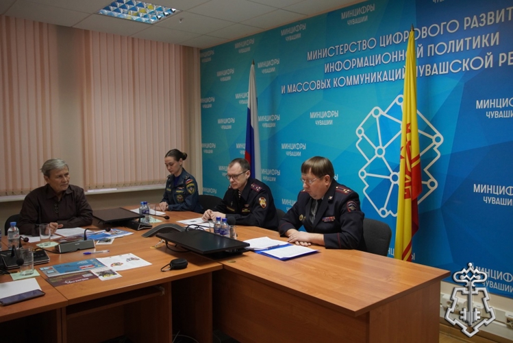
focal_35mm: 30
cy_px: 172
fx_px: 428
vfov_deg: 43.6
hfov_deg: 61.9
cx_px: 256
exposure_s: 1/160
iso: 1250
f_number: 4
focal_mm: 20
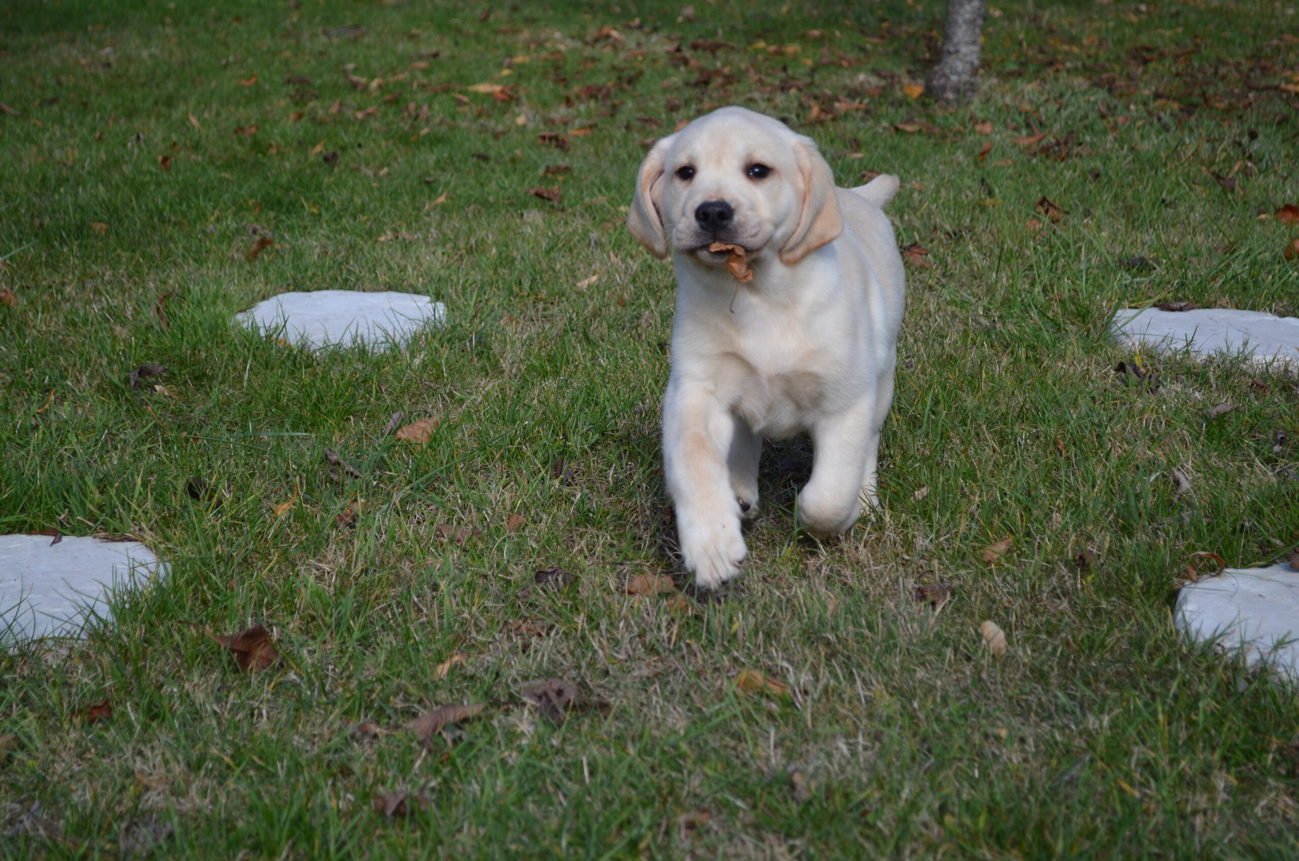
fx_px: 2593
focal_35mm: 72
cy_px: 430
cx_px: 650
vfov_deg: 18.8
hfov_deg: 28.1
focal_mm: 48
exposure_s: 1/1250
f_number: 5.3
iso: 400
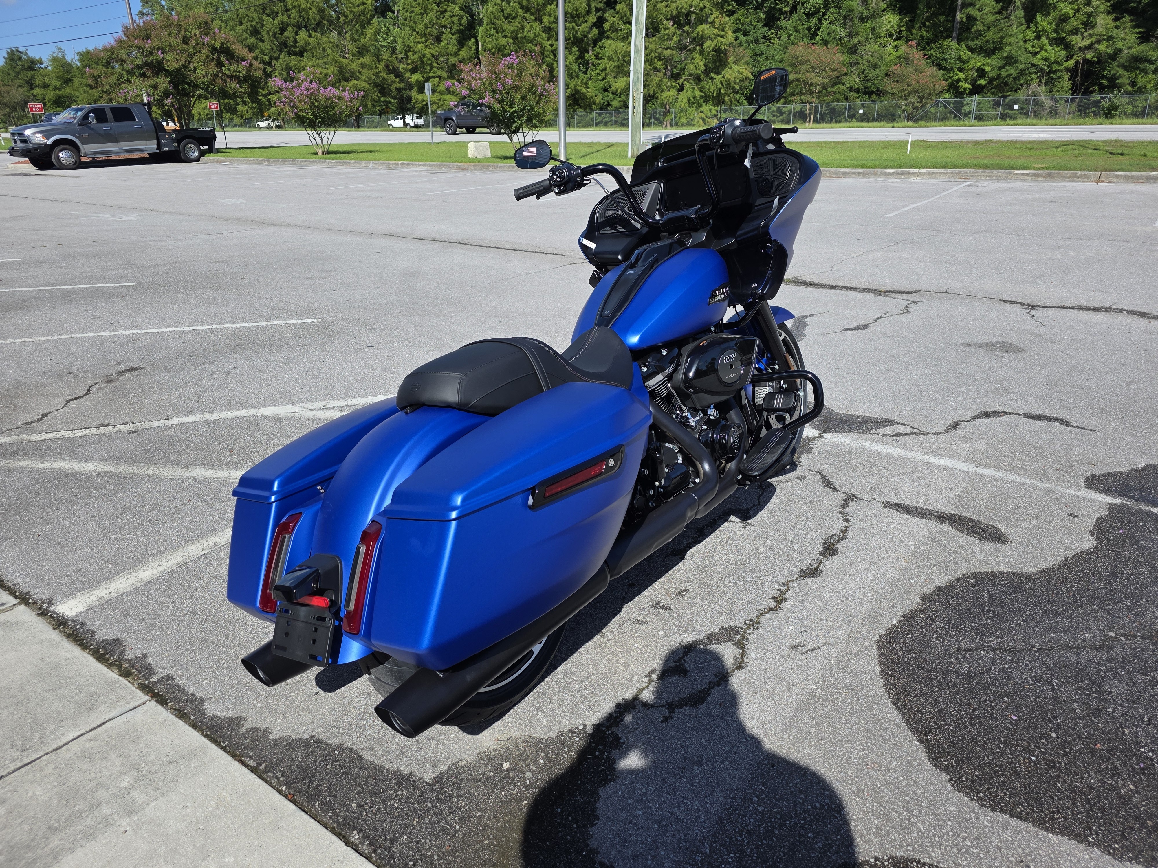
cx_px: 579
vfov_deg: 58.9
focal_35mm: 23
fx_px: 769
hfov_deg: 73.9
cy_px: 434
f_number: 1.7
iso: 80
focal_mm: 6.3
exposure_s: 1/6150
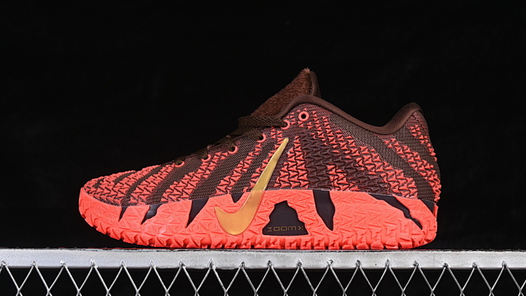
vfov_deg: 15.3
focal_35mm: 79
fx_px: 1102
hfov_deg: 26.9
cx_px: 264
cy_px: 140
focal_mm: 50
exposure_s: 1/60
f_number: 7.1
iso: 160
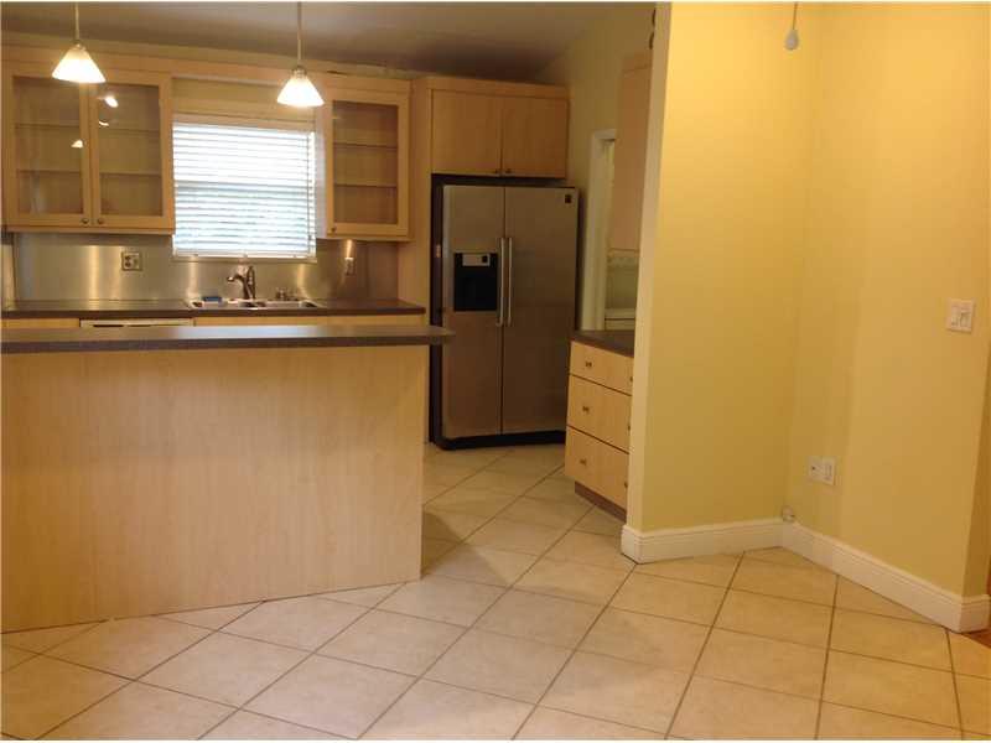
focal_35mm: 35
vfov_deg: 40.7
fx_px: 1002
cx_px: 496
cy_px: 372
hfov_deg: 52.6
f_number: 2.4
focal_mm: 4.28
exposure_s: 1/15
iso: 50
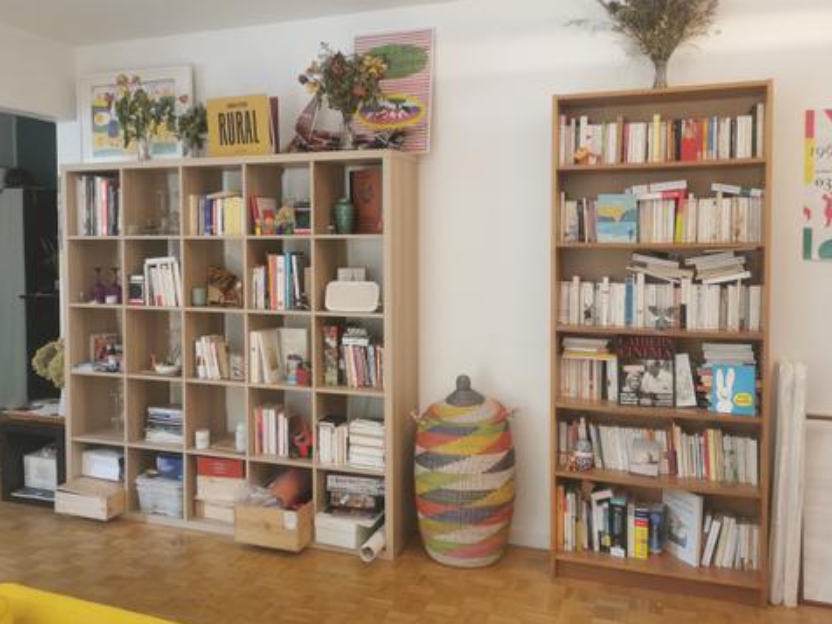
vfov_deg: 41.7
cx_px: 339
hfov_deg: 53.6
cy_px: 266
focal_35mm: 34
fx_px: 817
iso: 200
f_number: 1.8
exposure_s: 1/100
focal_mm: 5.58
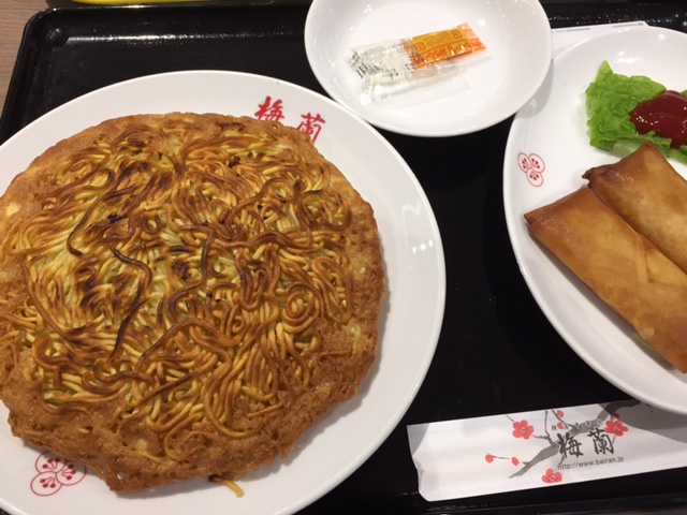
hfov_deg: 61.7
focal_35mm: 29
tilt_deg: -61.1
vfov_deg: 48.2
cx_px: 344
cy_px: 258
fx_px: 576
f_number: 2.2
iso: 40
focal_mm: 4.15
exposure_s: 1/30
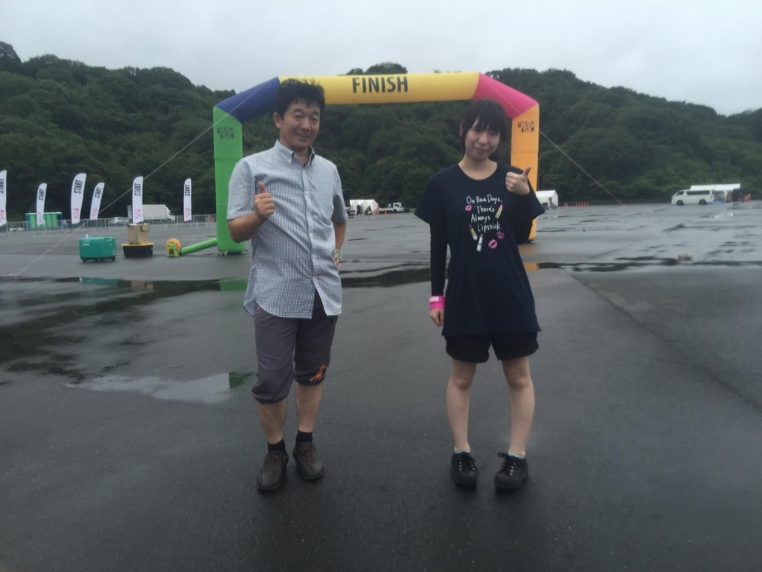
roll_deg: +1.2
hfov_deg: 61.7
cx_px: 381
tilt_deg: -5.6
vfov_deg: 48.2
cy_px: 286
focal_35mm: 29
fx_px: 638
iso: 32
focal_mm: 4.15
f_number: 2.2
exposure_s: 1/842
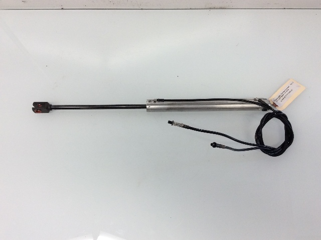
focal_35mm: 32
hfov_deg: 56.9
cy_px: 120
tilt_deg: -72.5
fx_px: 296
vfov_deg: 44.1
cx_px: 160
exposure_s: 1/120
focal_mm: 3.3
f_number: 2.4
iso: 64
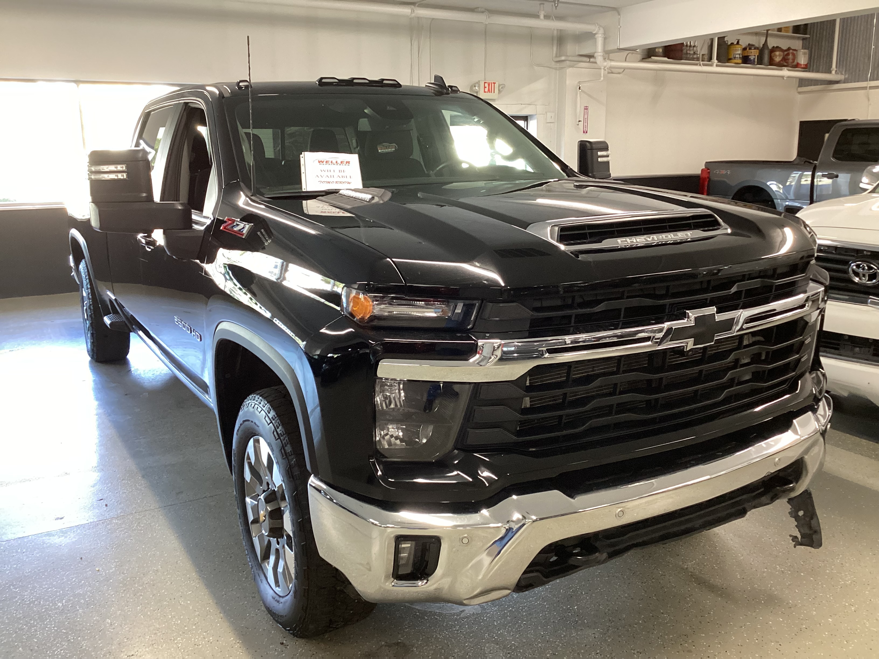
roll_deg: +0.3
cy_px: 330
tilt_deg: -14.5
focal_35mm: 31
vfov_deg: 45.4
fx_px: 787
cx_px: 440
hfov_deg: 58.4
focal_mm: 3.3
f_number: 2.4
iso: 250
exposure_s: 1/50
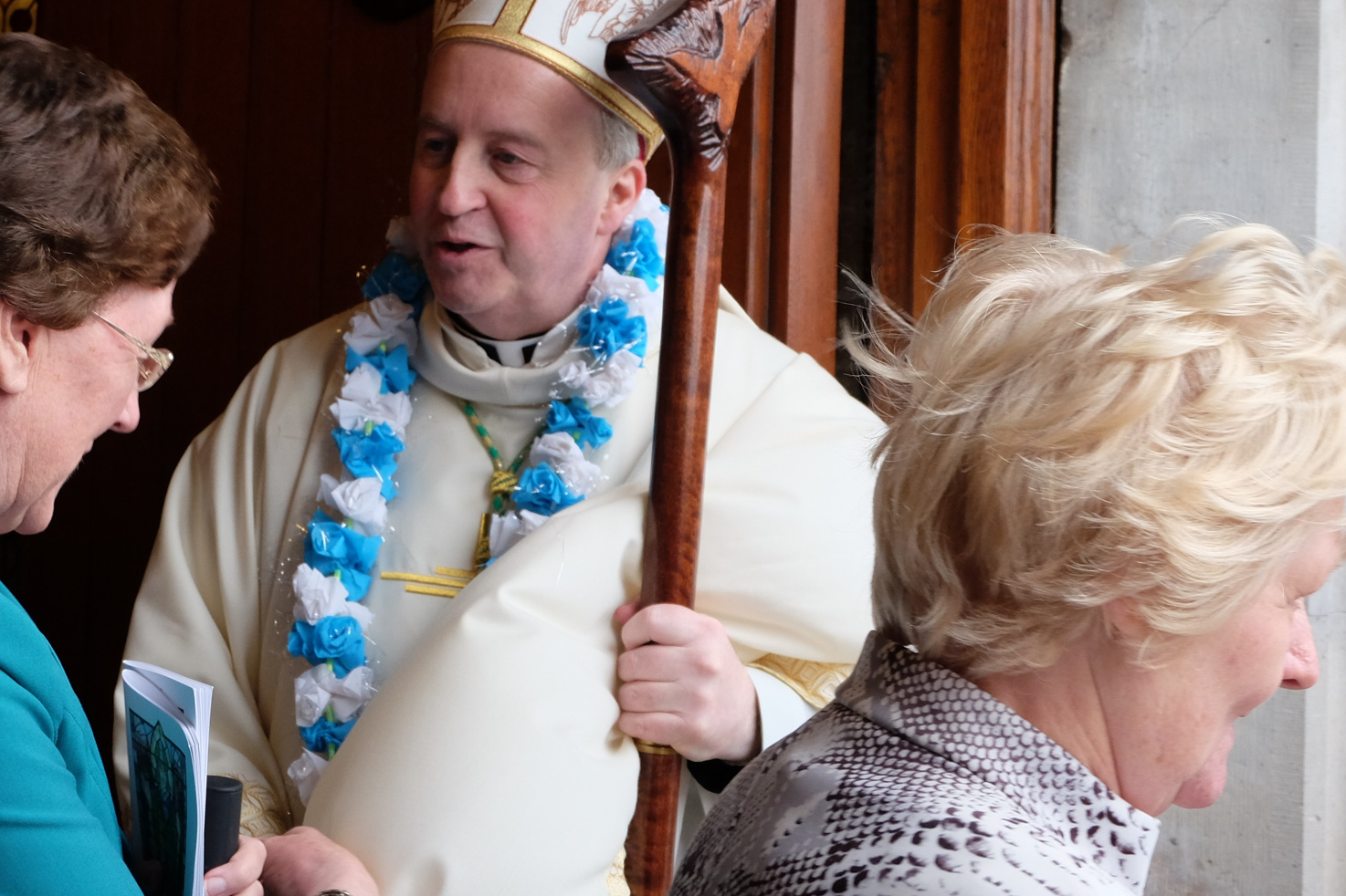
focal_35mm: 57
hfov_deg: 34.8
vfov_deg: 23.7
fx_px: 2131
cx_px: 458
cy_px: 327
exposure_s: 1/100
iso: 1000
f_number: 5
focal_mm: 23.2
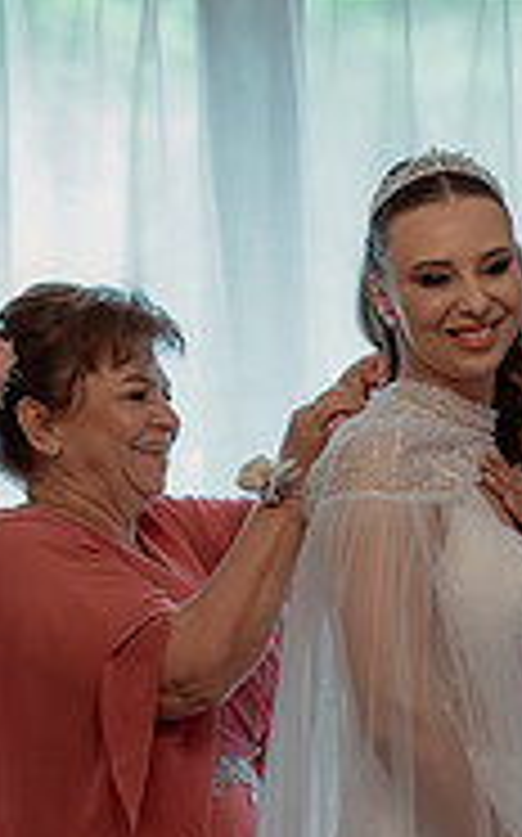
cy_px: 468
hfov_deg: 4.8
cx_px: 724
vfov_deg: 7.8
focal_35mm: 270
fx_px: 6155
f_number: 3.5
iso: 1600
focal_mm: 85
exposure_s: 1/250
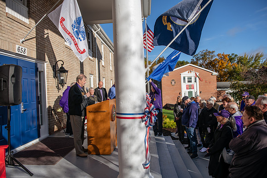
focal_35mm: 27
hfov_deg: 67.4
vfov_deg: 48.0
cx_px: 134
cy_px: 89
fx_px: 200
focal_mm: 27
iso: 80
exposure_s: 1/1000
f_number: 3.5
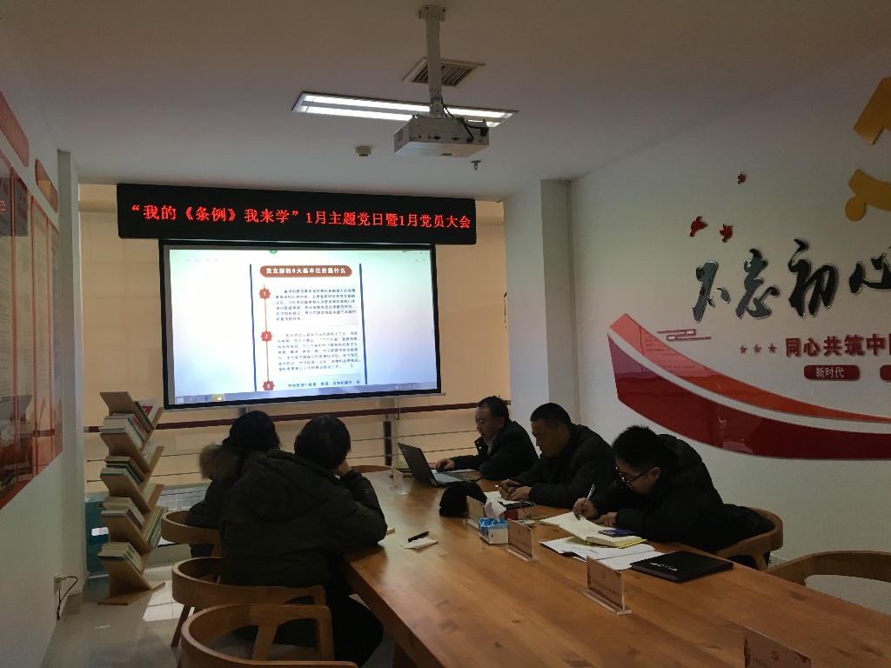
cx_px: 446
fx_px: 746
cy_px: 334
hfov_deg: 61.7
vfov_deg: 48.2
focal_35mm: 29
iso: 50
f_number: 2.2
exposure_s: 1/33
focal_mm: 4.15
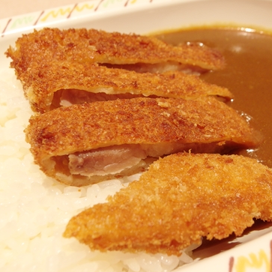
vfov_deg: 46.0
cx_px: 160
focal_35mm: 36
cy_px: 137
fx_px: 320
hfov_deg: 45.9
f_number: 2.8
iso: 200
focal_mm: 6.4
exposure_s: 1/40
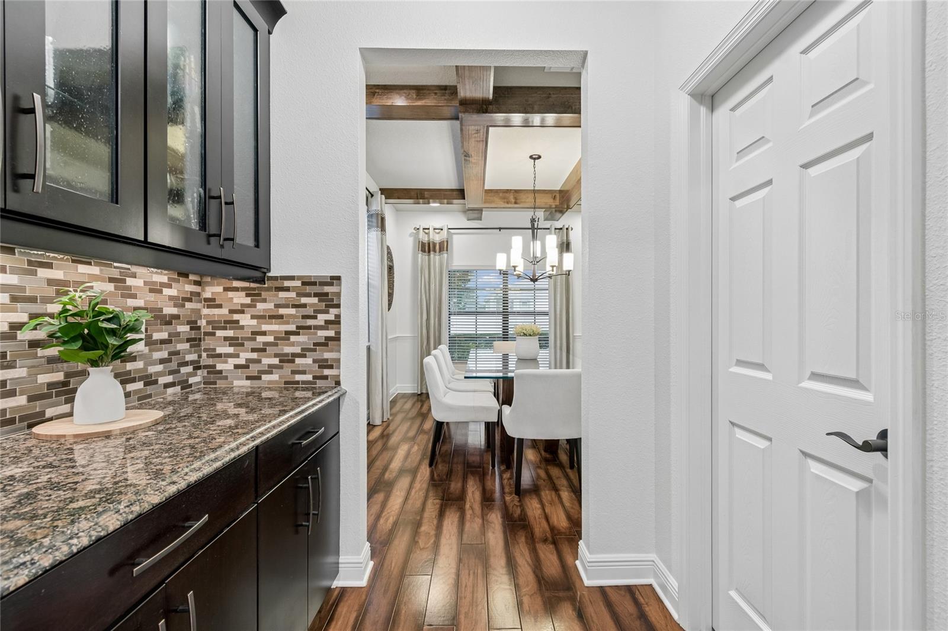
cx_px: 474
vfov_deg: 77.3
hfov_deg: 100.4
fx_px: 395
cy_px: 316
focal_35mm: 15
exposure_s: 1
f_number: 7.1
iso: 100
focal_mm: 10
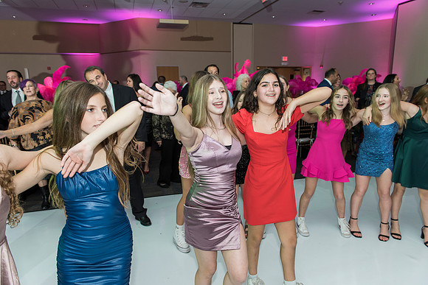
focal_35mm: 24
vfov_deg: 53.2
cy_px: 142
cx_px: 214
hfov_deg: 73.7
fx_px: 285
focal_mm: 24
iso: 1000
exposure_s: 1/100
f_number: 4
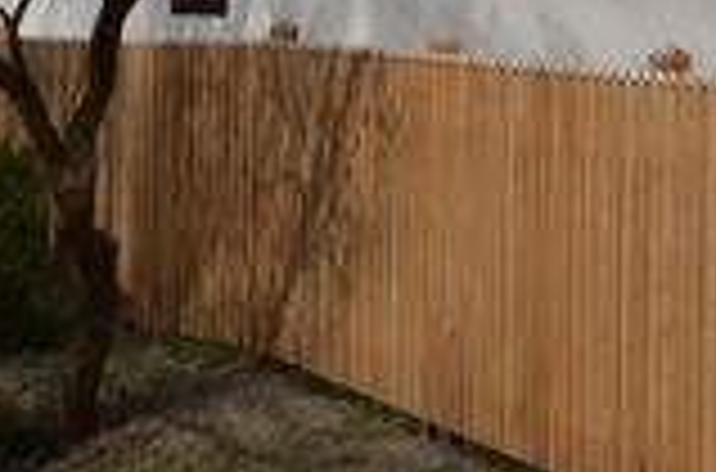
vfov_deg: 8.4
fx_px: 3113
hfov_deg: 12.4
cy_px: -292
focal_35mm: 157
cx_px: 1103
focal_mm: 26
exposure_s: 1/500
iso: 200
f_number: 11
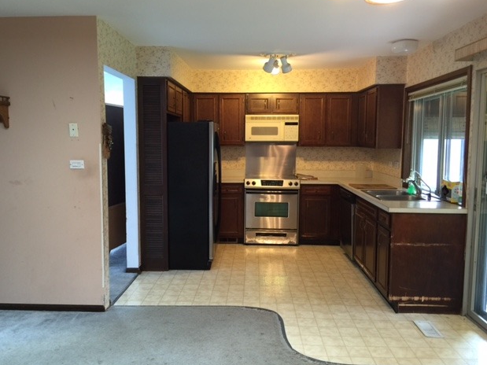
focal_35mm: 30
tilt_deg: -5.8
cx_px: 239
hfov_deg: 60.0
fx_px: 422
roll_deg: -1.2
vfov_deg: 46.8
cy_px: 179
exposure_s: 1/15
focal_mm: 4.15
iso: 50
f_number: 2.2
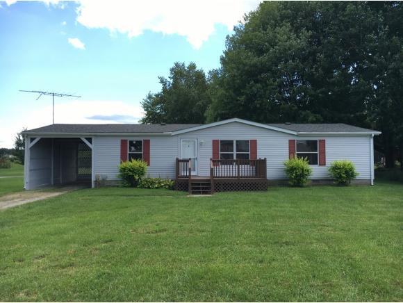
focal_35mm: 29
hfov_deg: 61.6
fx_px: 338
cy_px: 152
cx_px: 202
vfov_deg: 48.3
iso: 25
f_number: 2.2
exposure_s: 1/601
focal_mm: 4.15
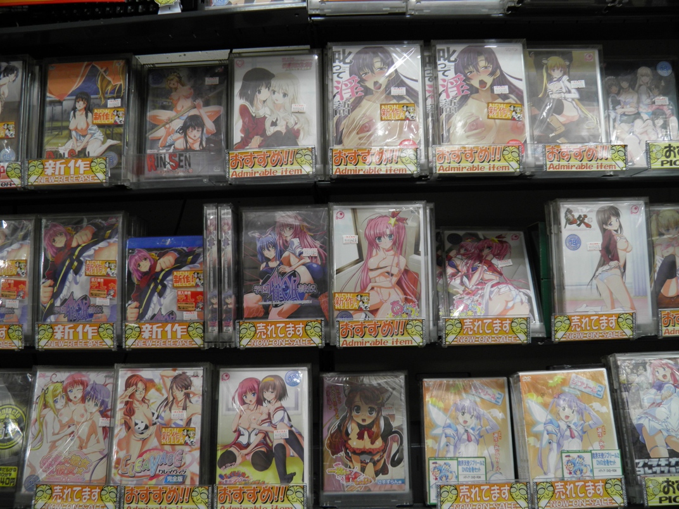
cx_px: 340
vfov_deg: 49.7
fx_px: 549
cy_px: 254
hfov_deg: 63.4
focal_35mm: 28
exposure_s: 1/30
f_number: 2.8
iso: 80
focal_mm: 4.9
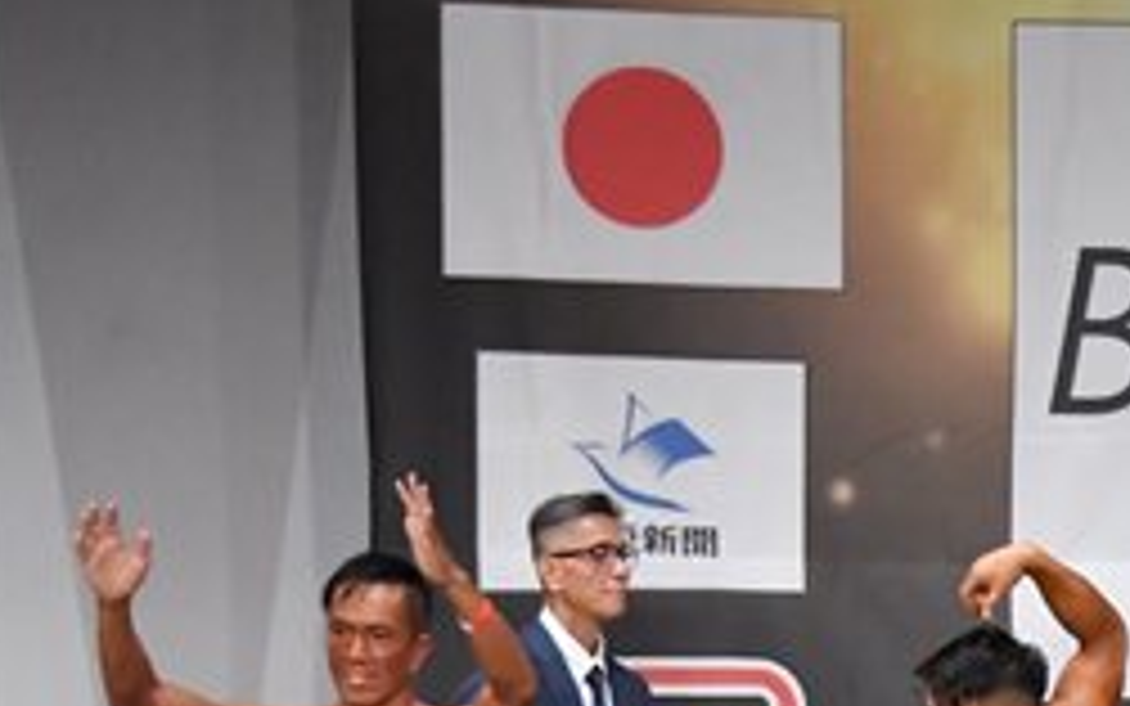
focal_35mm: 305
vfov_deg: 4.3
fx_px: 9395
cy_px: 1003
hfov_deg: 6.8
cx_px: 1641
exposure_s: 1/400
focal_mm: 65
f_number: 5.6
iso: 6400
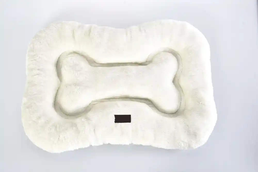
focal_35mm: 48
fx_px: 344
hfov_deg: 41.1
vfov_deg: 28.1
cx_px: 129
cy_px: 86
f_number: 9
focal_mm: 48
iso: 320
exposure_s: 1/125
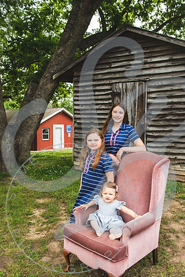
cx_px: 102
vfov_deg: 57.0
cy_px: 155
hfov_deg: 40.0
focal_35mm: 33
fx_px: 254
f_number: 5.6
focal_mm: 29
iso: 200
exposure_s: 1/200
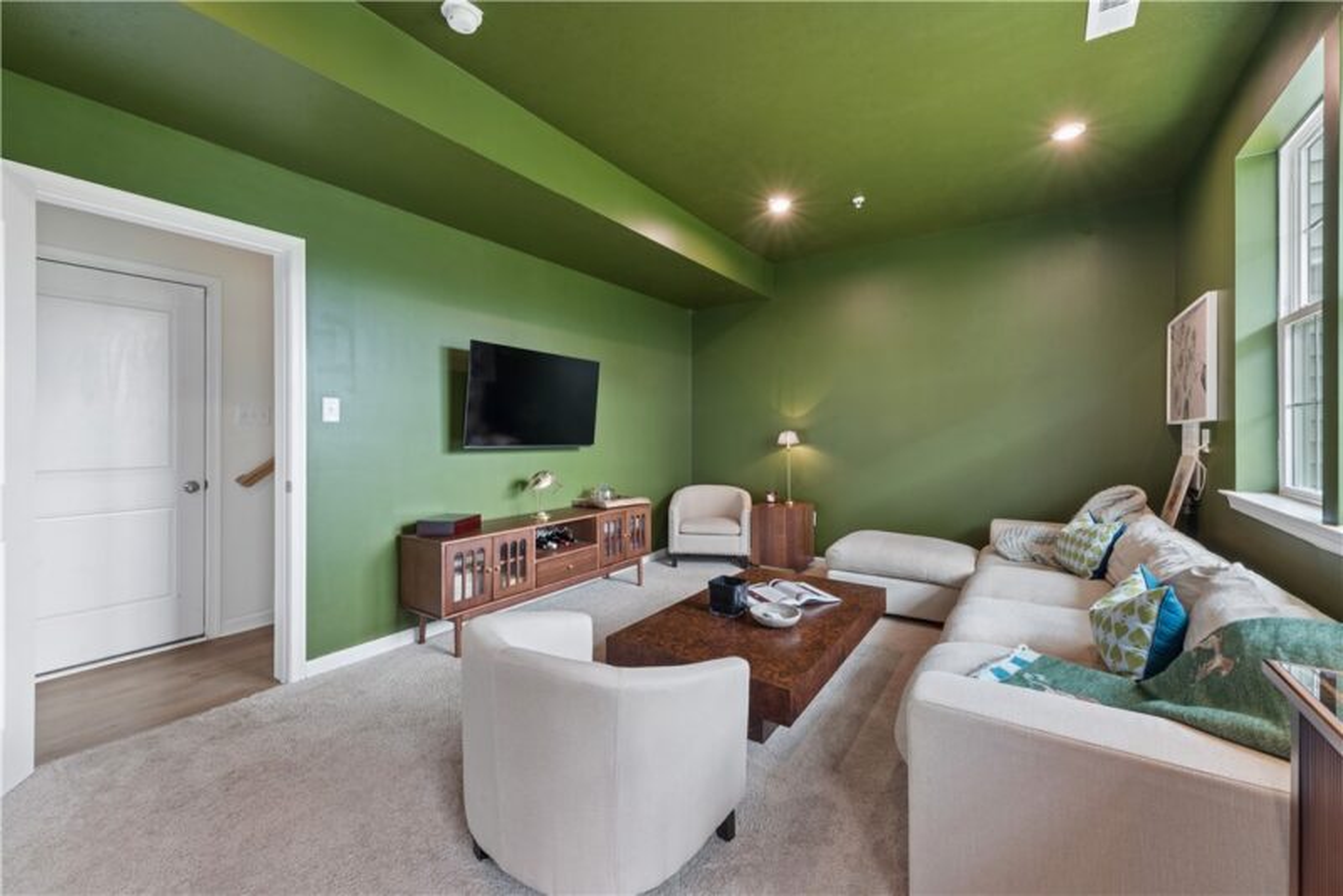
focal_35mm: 14
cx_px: 672
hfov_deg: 104.2
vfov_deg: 81.3
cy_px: 448
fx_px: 522
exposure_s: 1/1.67
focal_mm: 14
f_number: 11
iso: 50
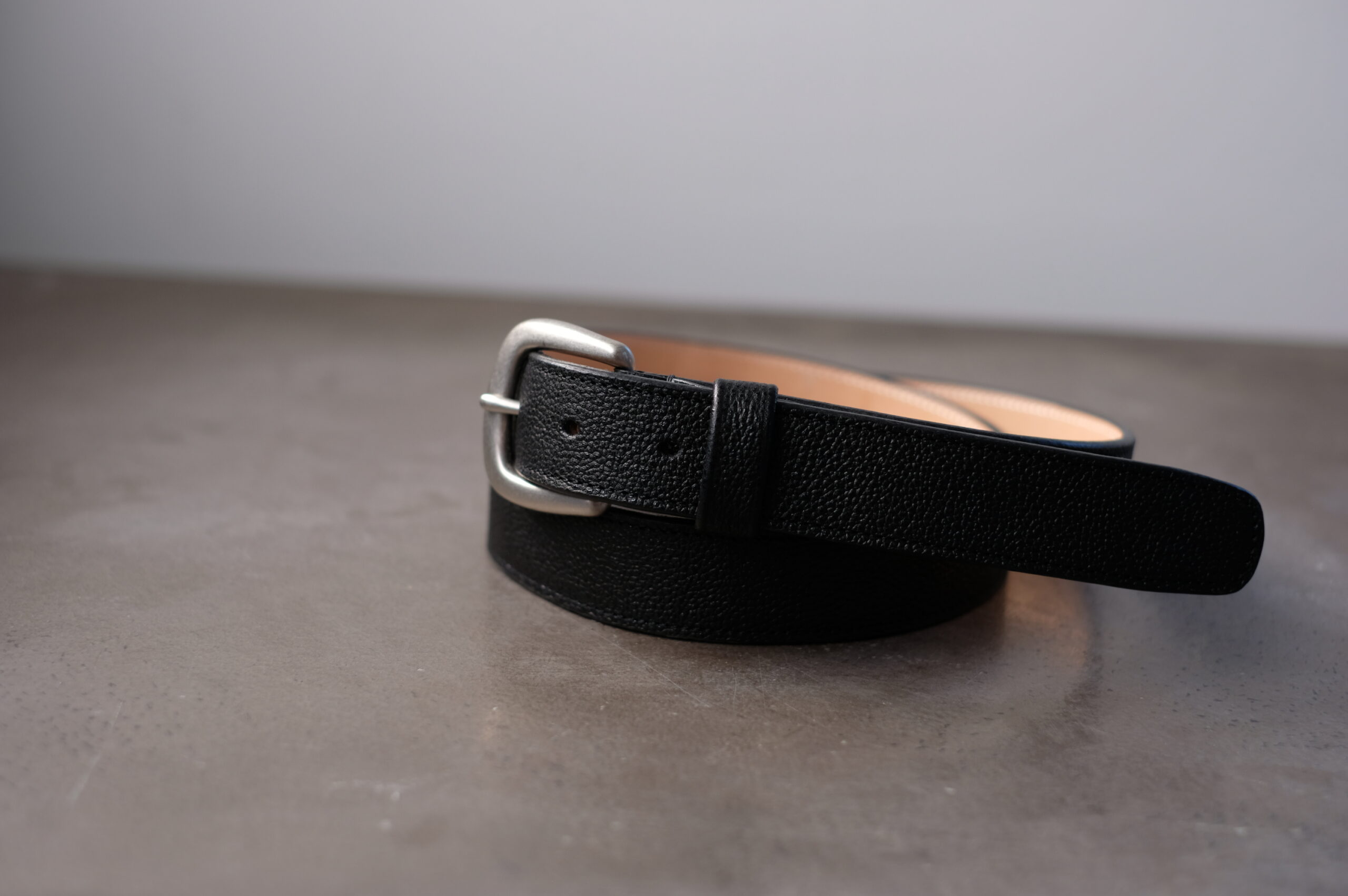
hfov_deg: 37.5
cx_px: 674
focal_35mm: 53
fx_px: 1983
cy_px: 448
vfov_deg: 25.5
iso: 200
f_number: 2.5
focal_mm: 35
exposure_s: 1/220
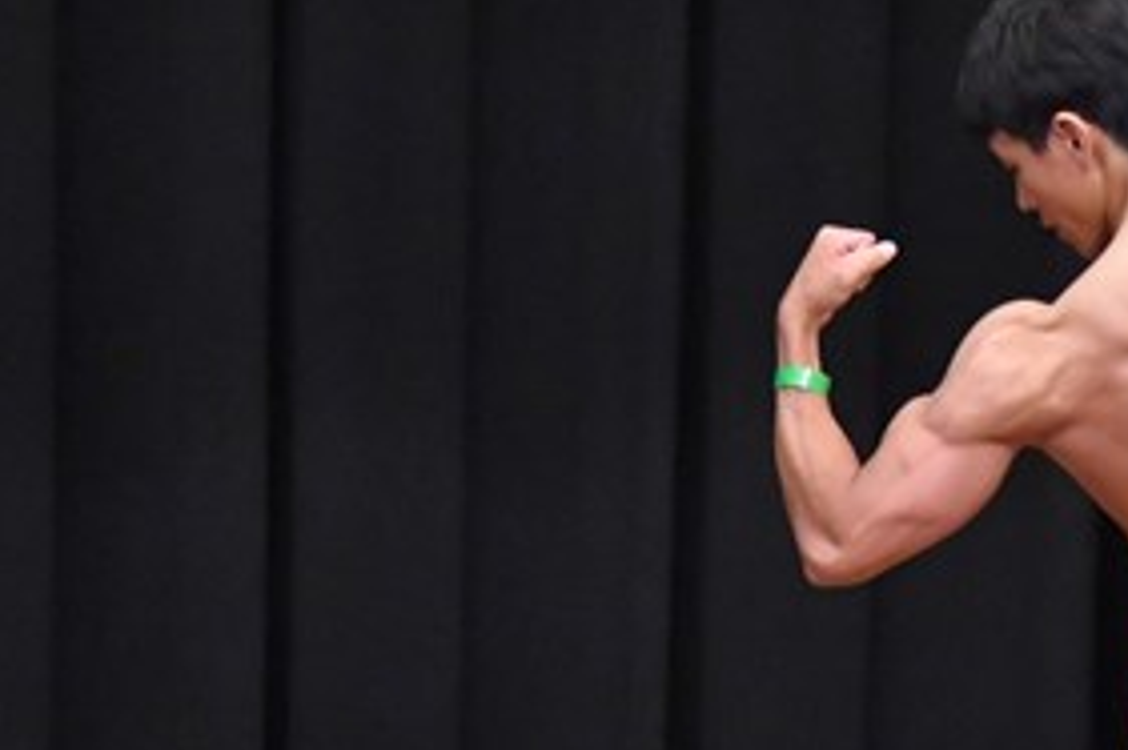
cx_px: 1379
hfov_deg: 3.4
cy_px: 678
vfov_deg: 2.3
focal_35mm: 598
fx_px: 18726
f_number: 5.6
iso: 8000
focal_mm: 145
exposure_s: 1/400
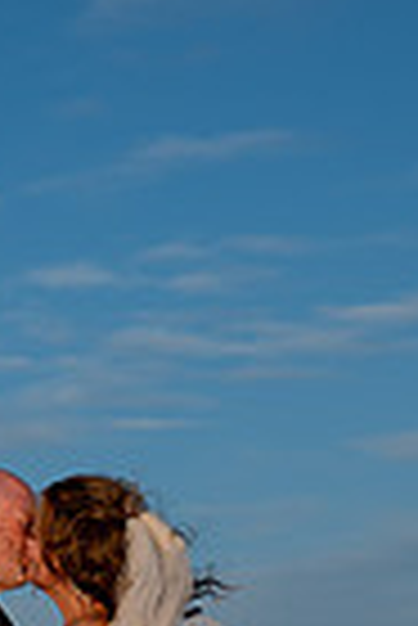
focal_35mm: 226
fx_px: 3926
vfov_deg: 9.1
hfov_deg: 6.1
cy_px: 563
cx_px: 29
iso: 200
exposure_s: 1/400
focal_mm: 70
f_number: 8
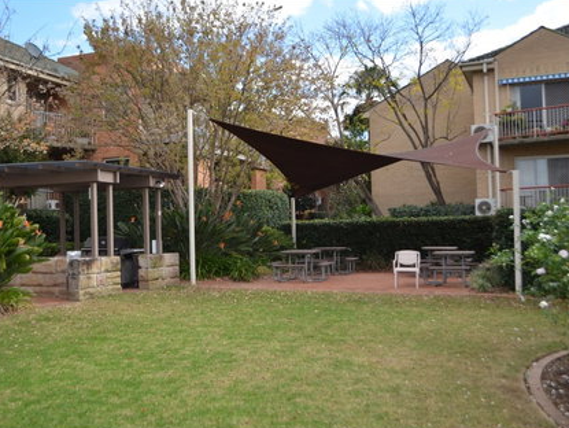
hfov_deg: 46.7
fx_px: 658
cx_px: 273
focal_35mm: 40
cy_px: 215
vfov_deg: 36.0
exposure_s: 1/250
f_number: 4
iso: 100
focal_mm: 24
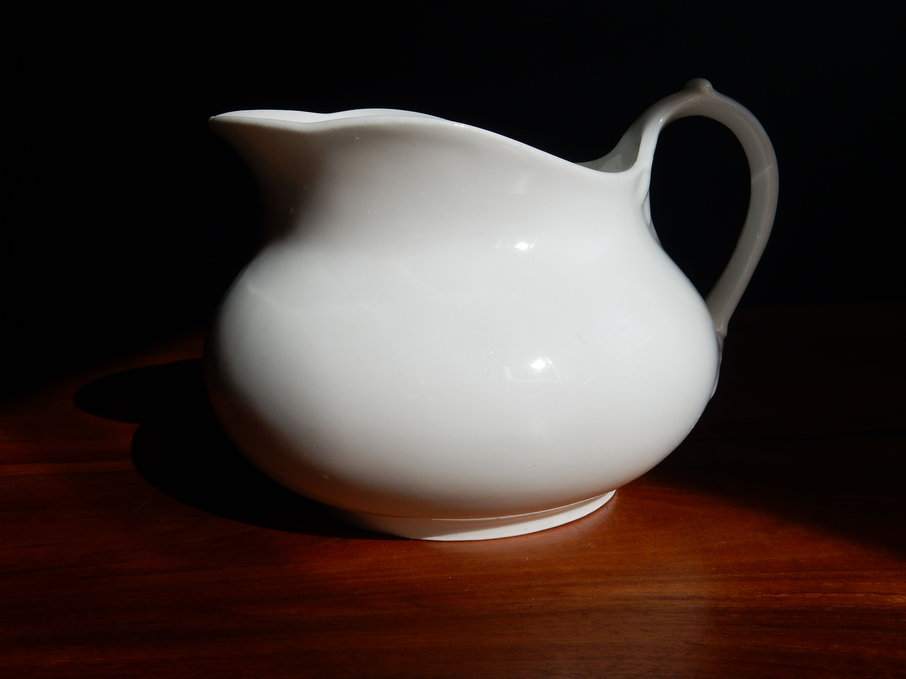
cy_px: 340
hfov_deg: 43.9
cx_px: 453
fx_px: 1125
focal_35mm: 43
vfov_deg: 33.6
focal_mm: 7.6
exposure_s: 1/800
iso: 125
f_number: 4.2
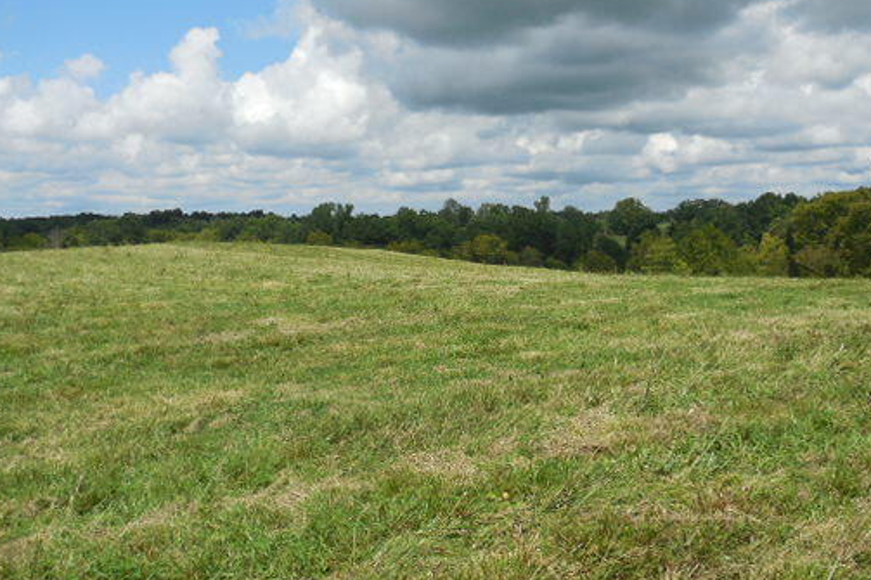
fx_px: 1088
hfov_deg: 43.6
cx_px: 424
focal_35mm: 45
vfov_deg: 29.8
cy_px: 293
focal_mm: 6.1
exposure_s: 1/500
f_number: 6.8
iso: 125
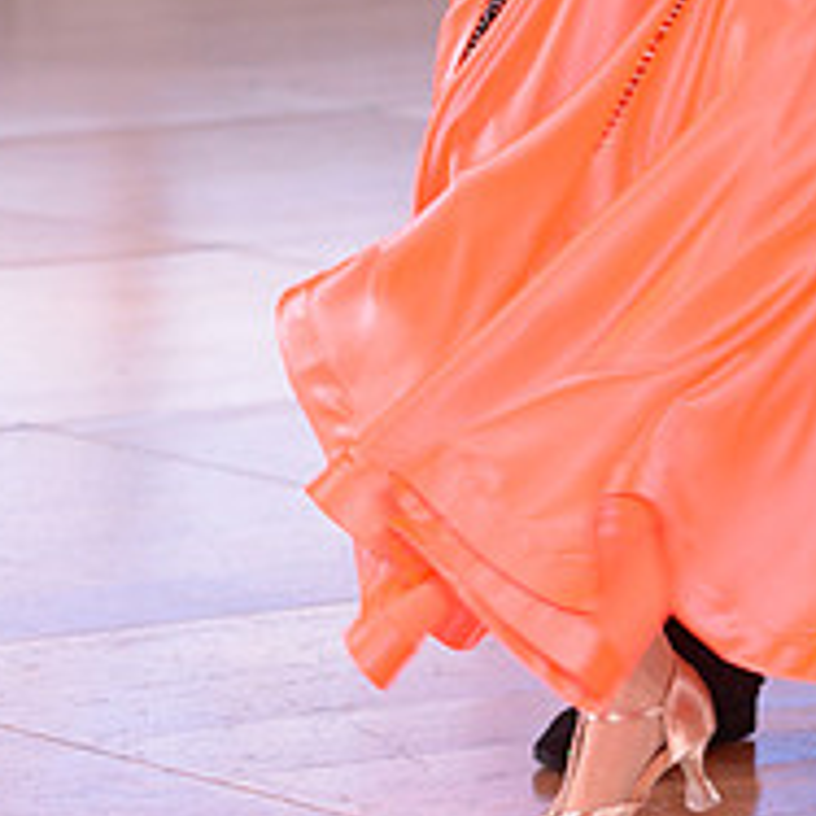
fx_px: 10188
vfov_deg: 4.6
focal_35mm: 382
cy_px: -209
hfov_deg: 4.6
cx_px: 670
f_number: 6.3
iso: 2500
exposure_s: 1/250
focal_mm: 145
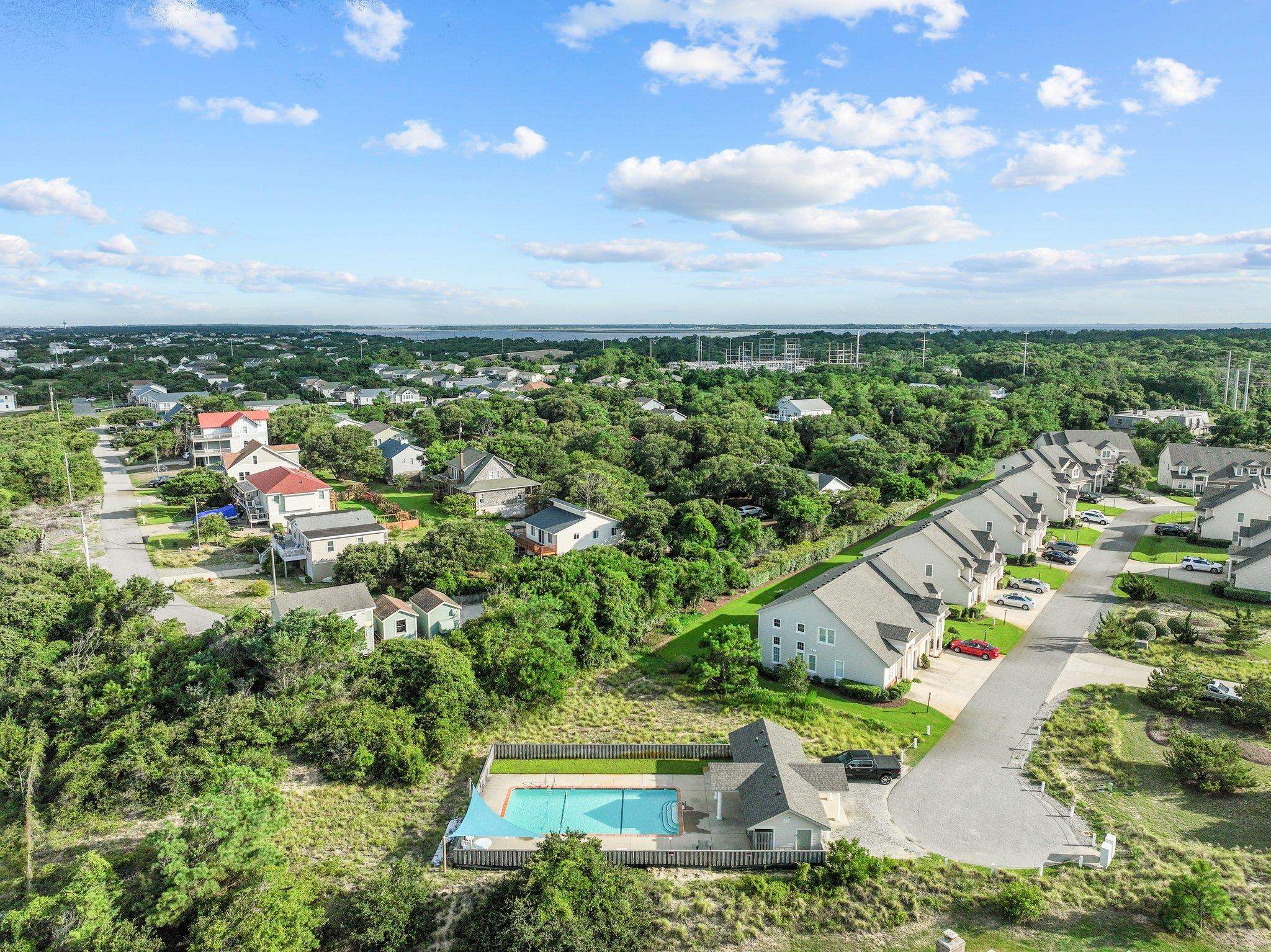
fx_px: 881
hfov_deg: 71.6
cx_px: 636
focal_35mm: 24
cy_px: 476
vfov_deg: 56.8
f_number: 2.8
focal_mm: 12.29
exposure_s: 1/6400
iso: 130
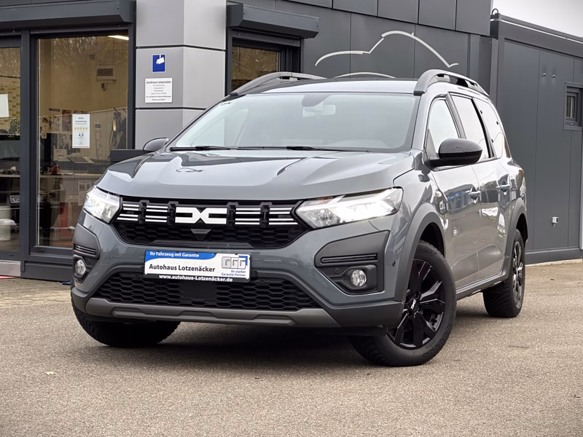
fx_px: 1297
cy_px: 218
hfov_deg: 25.3
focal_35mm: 77
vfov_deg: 19.1
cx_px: 292
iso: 100
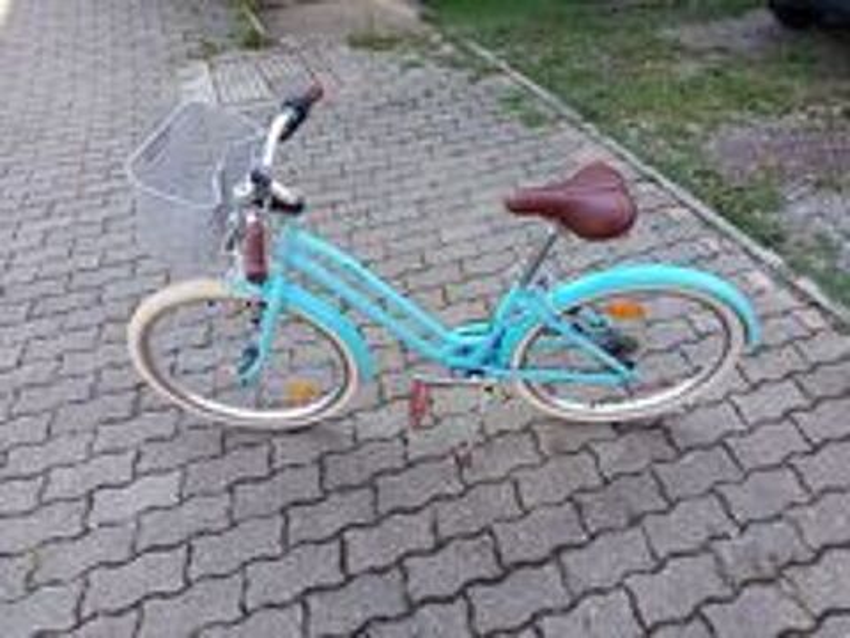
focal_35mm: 24
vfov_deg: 56.8
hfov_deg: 71.6
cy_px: 319
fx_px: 589
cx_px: 425
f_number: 1.7
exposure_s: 1/159
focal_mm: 5.24
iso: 52
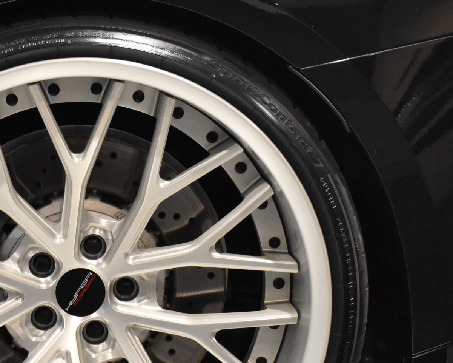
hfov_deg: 18.6
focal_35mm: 102
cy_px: 284
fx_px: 1368
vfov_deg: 15.0
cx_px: 80
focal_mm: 34
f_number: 8
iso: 4000
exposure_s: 1/50
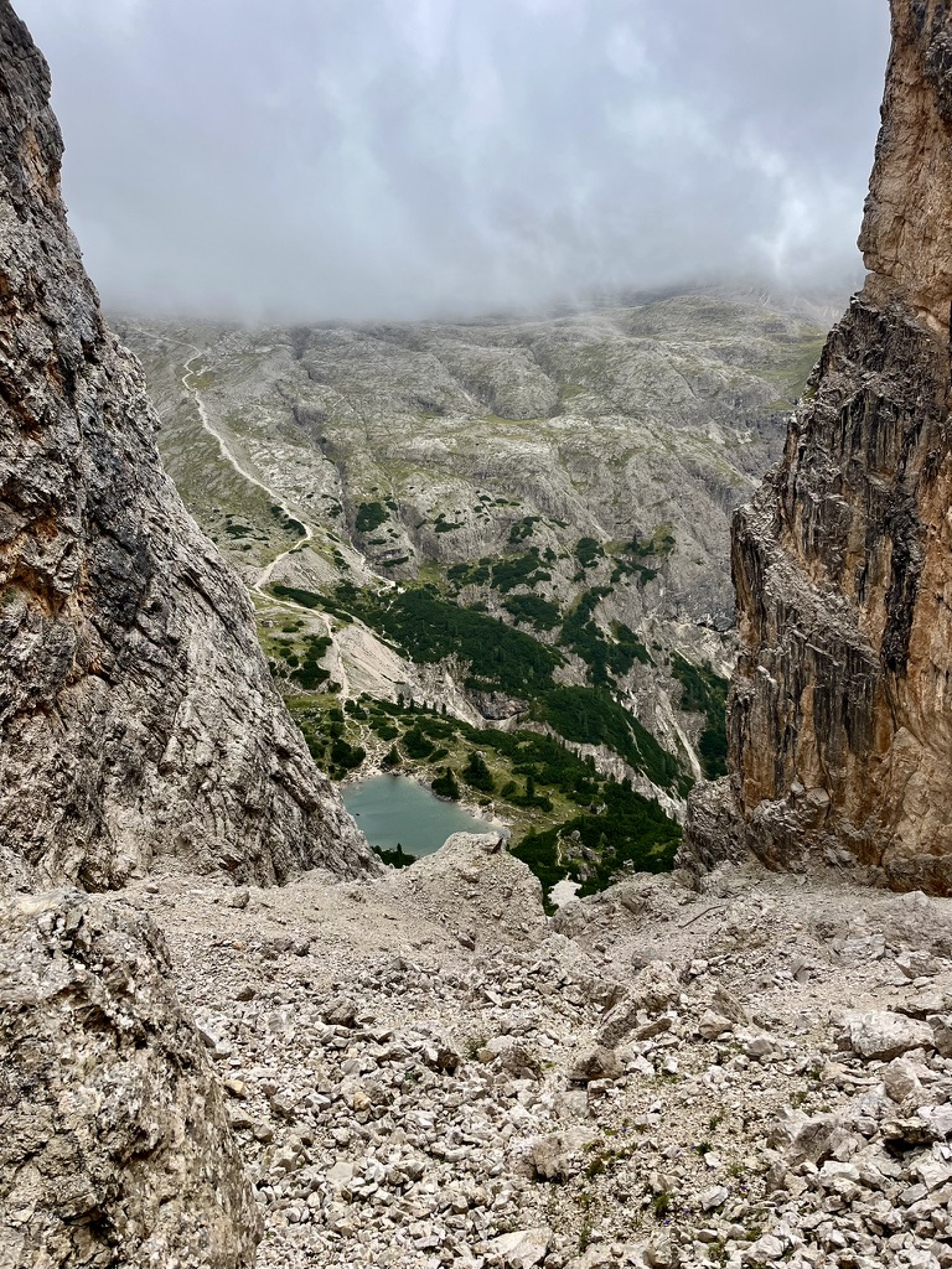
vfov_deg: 67.3
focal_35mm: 26
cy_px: 634
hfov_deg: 53.1
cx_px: 476
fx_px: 953
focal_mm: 5.1
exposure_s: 1/2463
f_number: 1.6
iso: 50
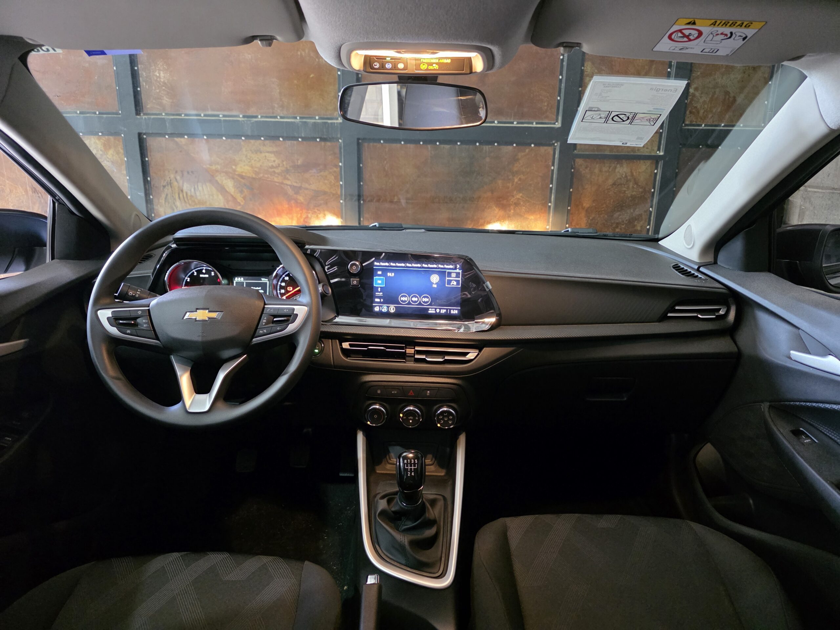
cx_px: 420
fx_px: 558
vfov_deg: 58.9
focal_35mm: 23
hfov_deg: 73.9
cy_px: 315
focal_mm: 6.3
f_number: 1.7
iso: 2000
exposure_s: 1/100
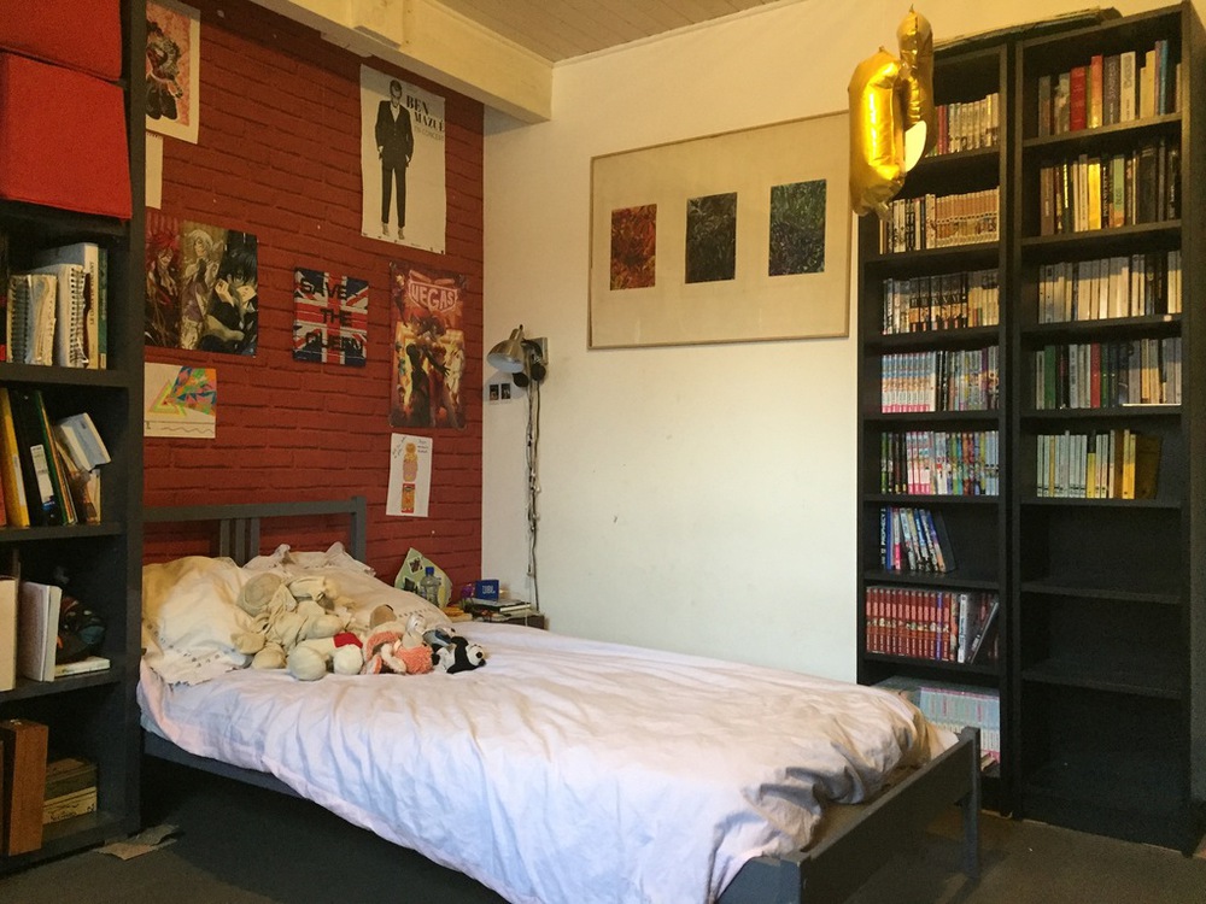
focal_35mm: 29
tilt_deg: -0.3
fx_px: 1010
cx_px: 603
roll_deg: -0.6
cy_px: 452
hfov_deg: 61.7
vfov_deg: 48.2
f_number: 2.2
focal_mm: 4.15
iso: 250
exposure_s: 1/25
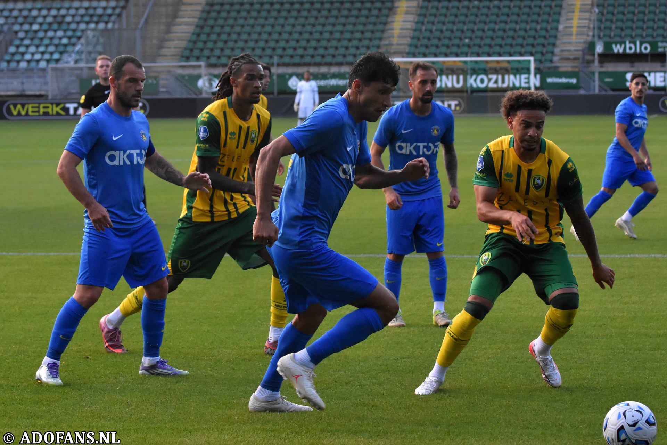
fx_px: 1945
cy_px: 222
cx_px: 334
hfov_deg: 19.5
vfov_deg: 13.0
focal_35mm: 105
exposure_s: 1/1000
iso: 2200
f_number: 4
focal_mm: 70
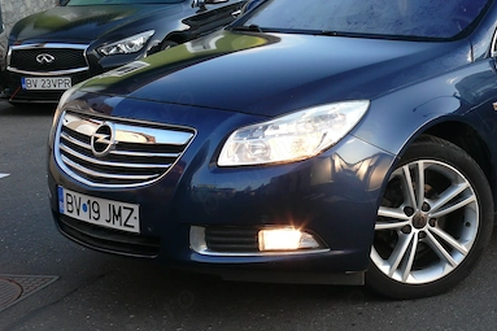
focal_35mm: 75
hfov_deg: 26.6
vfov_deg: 18.2
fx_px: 1035
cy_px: 167
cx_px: 383
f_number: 3.2
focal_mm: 9.8
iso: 100
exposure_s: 1/100
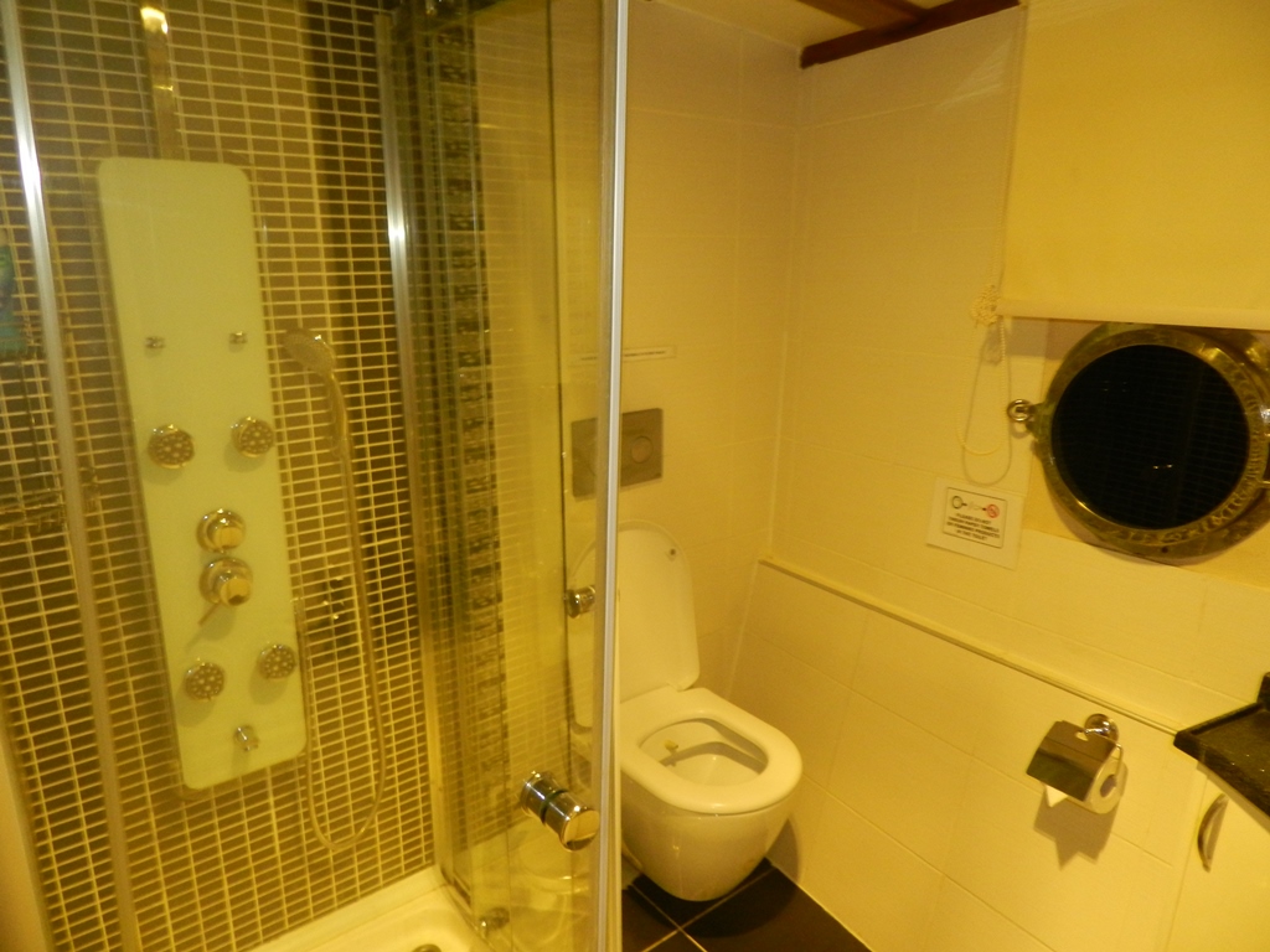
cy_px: 476
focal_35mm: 23
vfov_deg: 58.9
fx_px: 844
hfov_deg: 73.9
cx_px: 635
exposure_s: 1/6
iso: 400
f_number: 3.4
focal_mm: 4
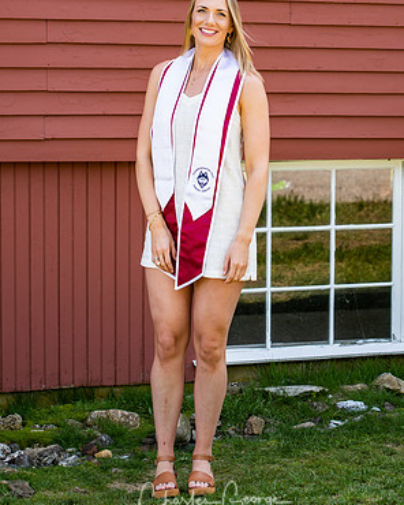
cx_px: 202
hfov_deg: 12.9
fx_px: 1794
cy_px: 220
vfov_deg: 16.0
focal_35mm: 120
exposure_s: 1/250
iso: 100
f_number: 2.8
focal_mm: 70
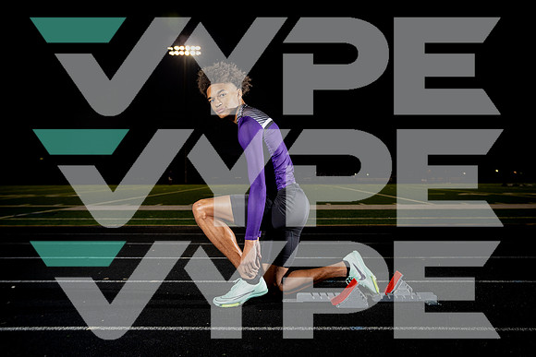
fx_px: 523
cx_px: 268
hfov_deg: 54.3
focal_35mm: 35
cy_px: 178
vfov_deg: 37.8
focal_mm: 34
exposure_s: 1/250
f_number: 4.5
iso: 320
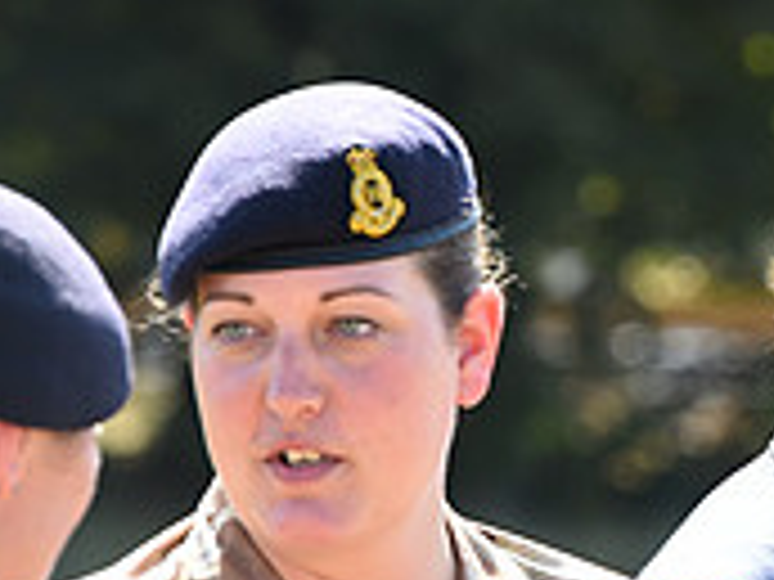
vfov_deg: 2.7
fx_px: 12320
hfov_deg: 3.6
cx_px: 1264
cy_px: 216
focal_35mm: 551
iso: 1250
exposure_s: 1/1250
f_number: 6.3
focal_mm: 170
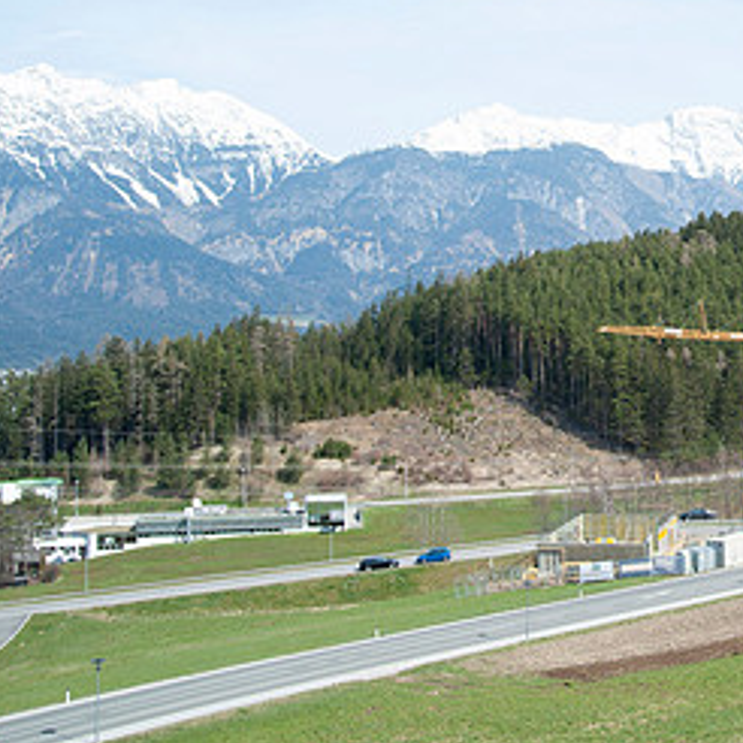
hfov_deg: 28.7
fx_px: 1360
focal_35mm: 56
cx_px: 740
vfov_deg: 30.3
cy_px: 227
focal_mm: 28
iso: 200
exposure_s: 1/250
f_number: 11
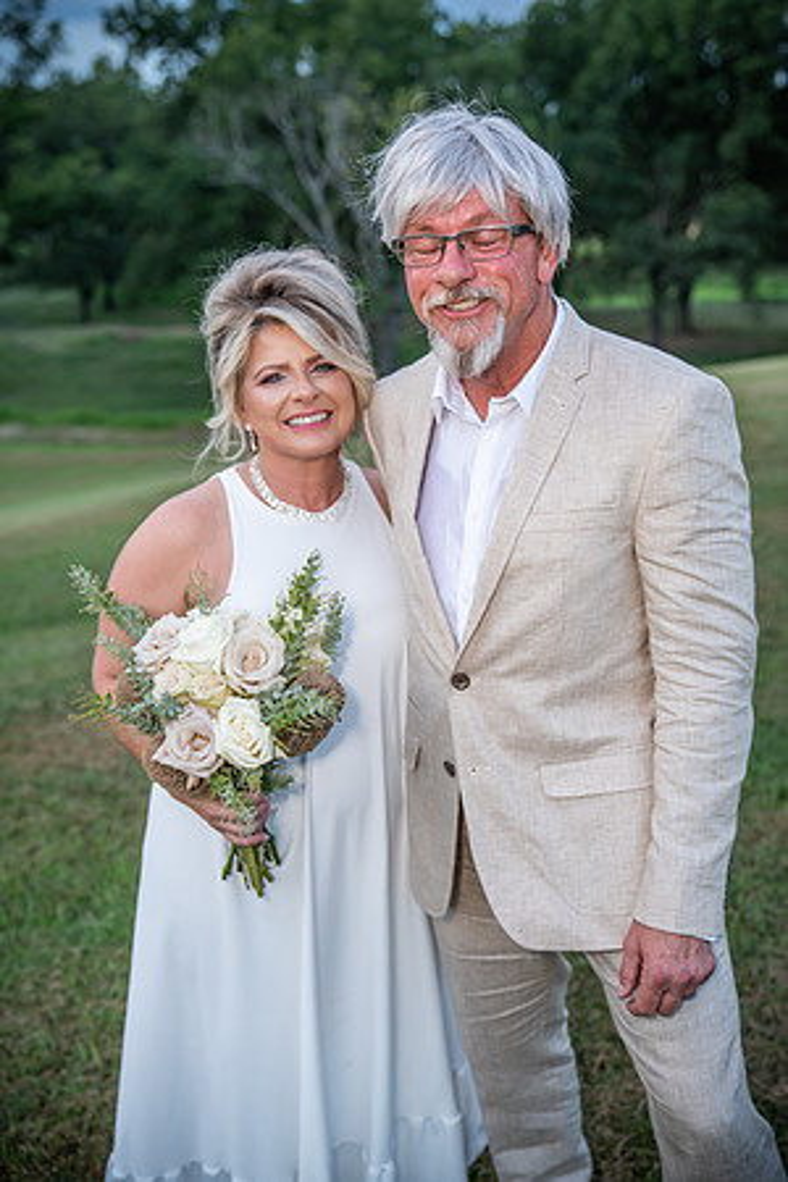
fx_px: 1346
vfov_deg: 47.4
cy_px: 591
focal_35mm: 41
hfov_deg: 32.6
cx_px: 394
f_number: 2.8
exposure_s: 1/125
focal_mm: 41
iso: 400
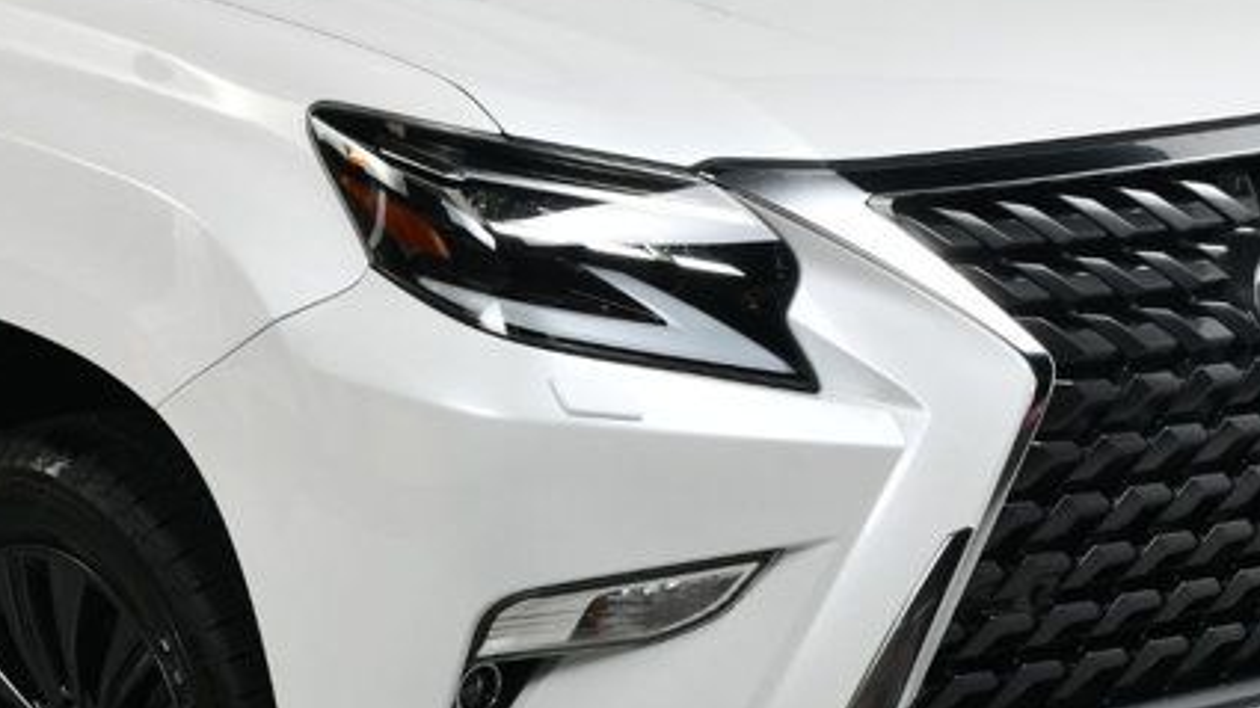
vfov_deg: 10.0
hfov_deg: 17.6
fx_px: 4042
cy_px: 302
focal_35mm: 121
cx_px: 243
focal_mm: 32
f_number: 13
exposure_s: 1/160
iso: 100
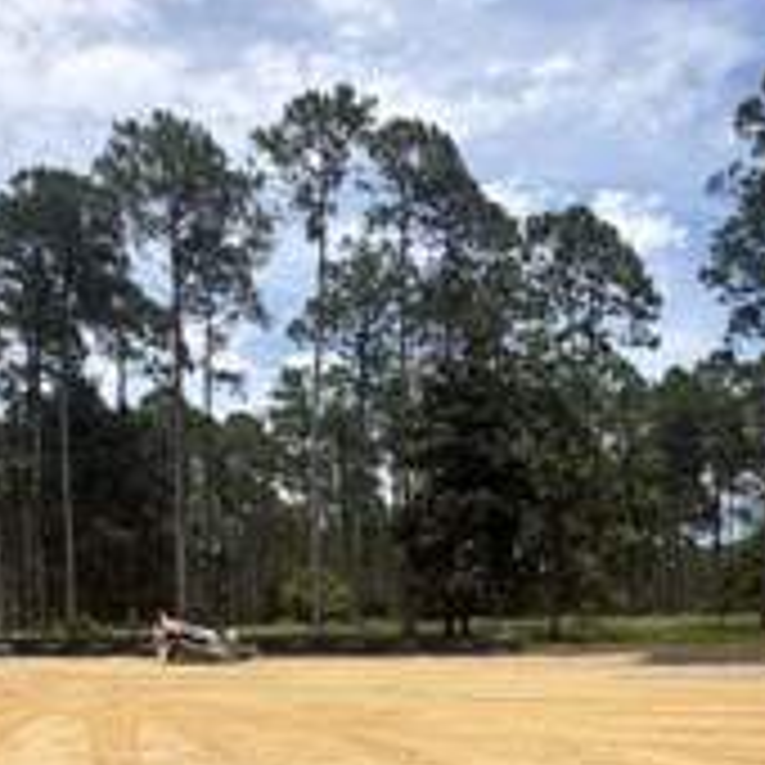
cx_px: 472
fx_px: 875
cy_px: 659
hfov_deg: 46.8
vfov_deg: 43.9
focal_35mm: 35
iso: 20
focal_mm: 2.22
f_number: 2.2
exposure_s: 1/1033
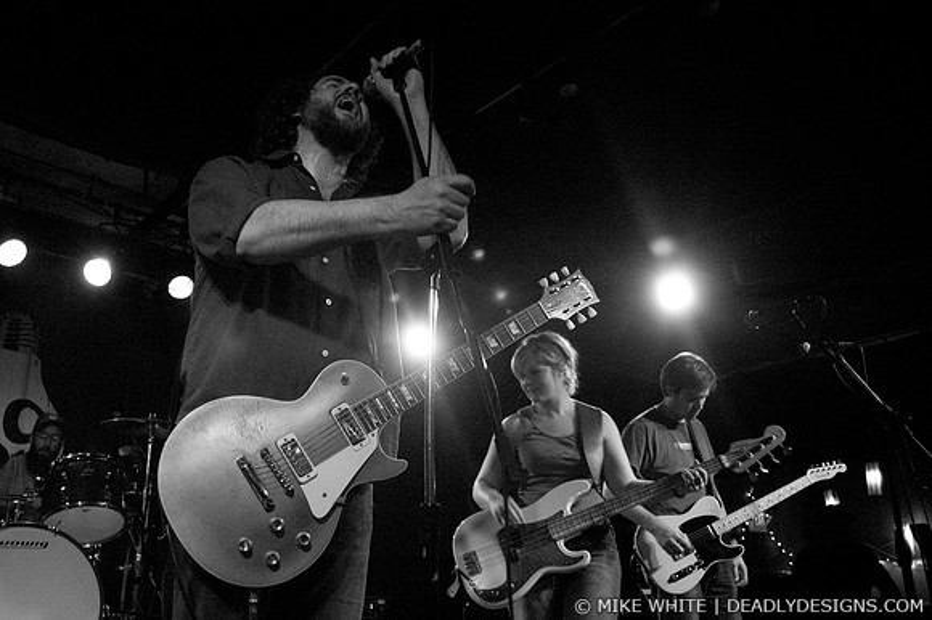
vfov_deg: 43.6
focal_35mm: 30
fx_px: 776
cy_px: 310
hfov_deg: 62.0
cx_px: 466
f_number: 2.8
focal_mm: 20
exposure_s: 1/50
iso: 1600
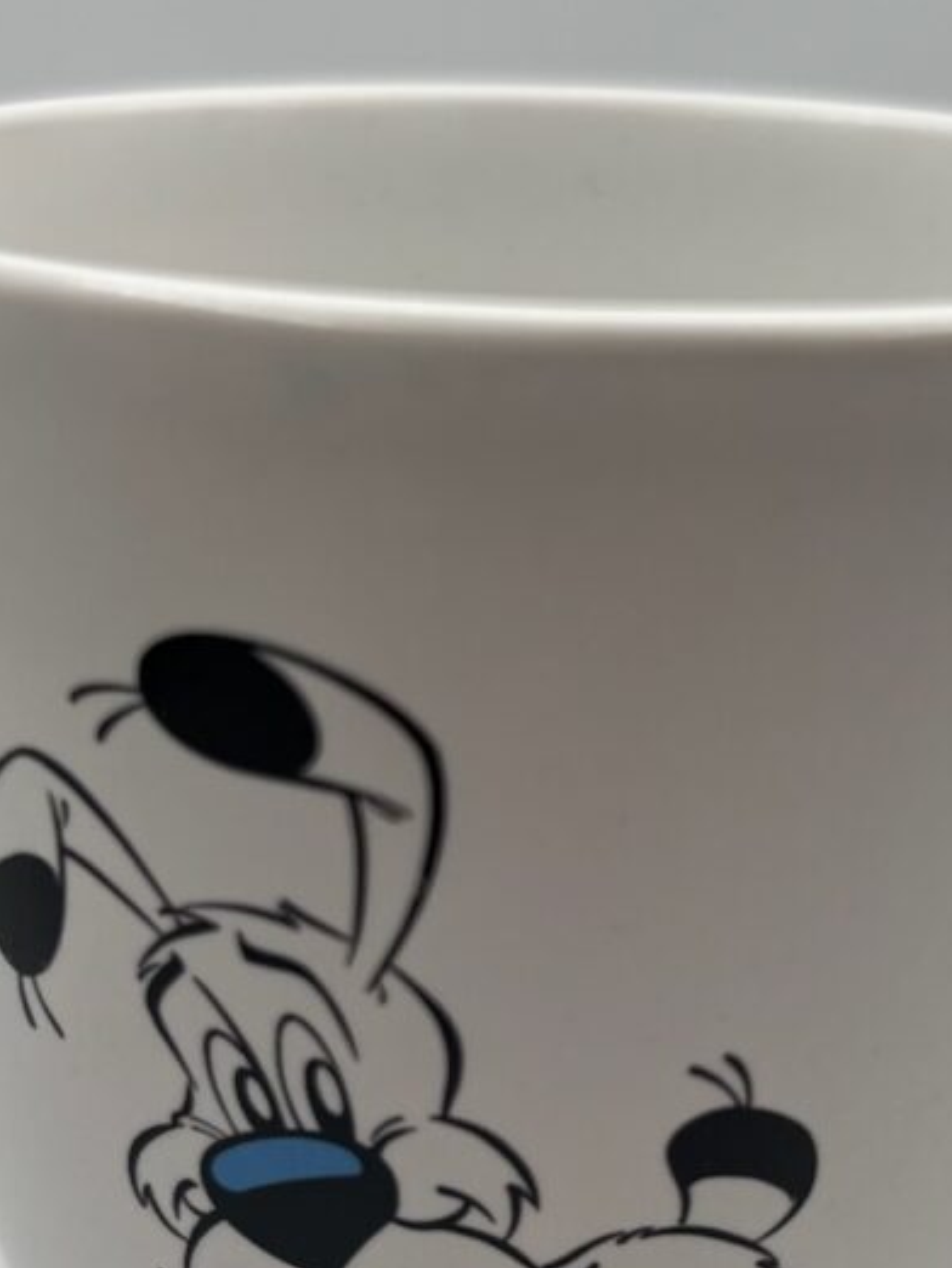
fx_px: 1869
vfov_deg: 37.3
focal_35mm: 51
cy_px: 770
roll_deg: -2.5
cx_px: 578
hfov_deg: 28.5
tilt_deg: -25.2
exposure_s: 1/544
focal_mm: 5.1
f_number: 1.6
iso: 50
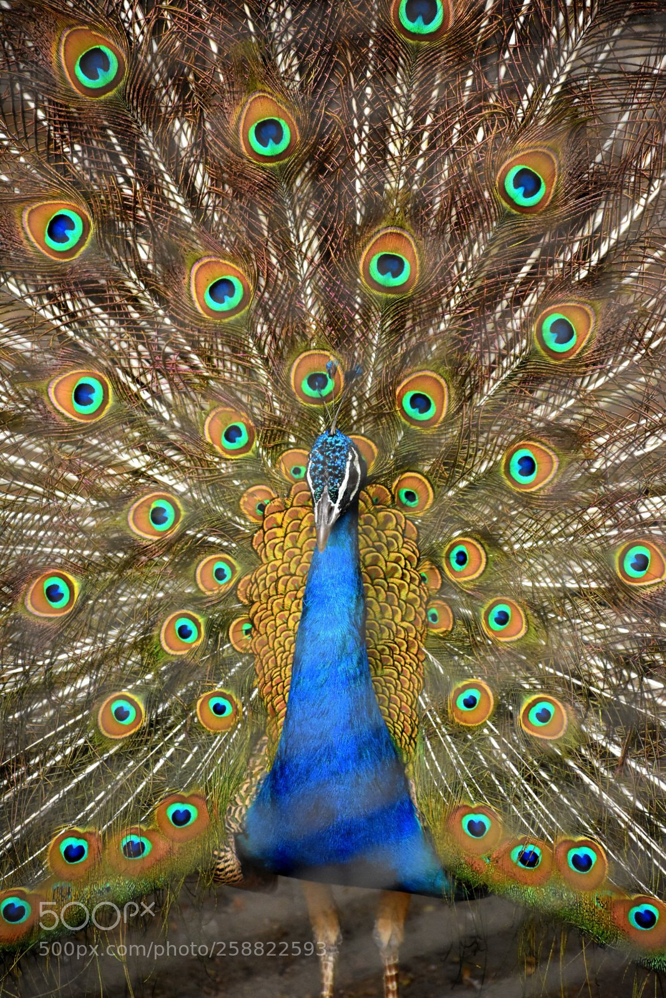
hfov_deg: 6.8
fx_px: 5618
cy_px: 499
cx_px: 333
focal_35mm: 202
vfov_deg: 10.2
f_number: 4.8
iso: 2500
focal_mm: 135
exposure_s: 1/1000
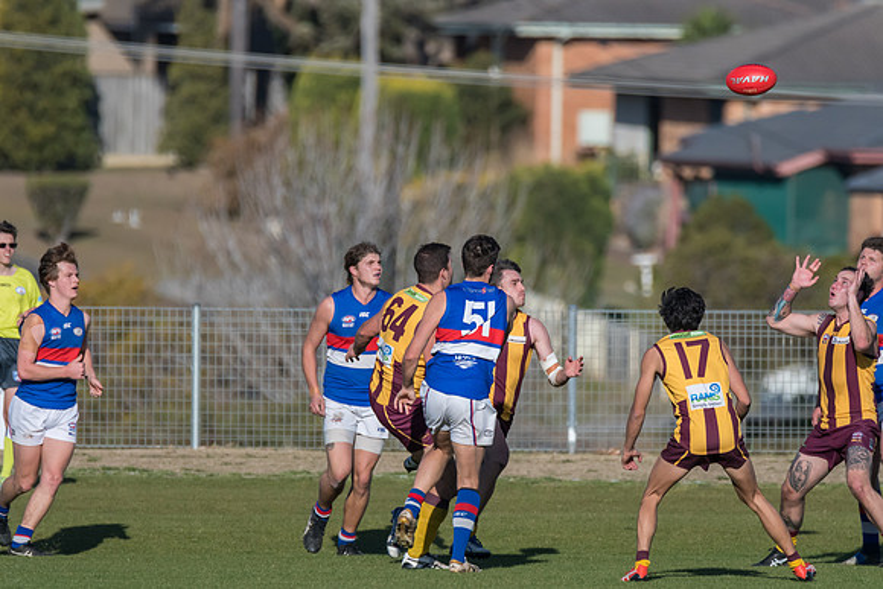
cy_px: 295
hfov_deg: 2.2
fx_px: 22812
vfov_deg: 1.5
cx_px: 433
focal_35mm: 930
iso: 800
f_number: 8
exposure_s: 1/5000
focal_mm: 600
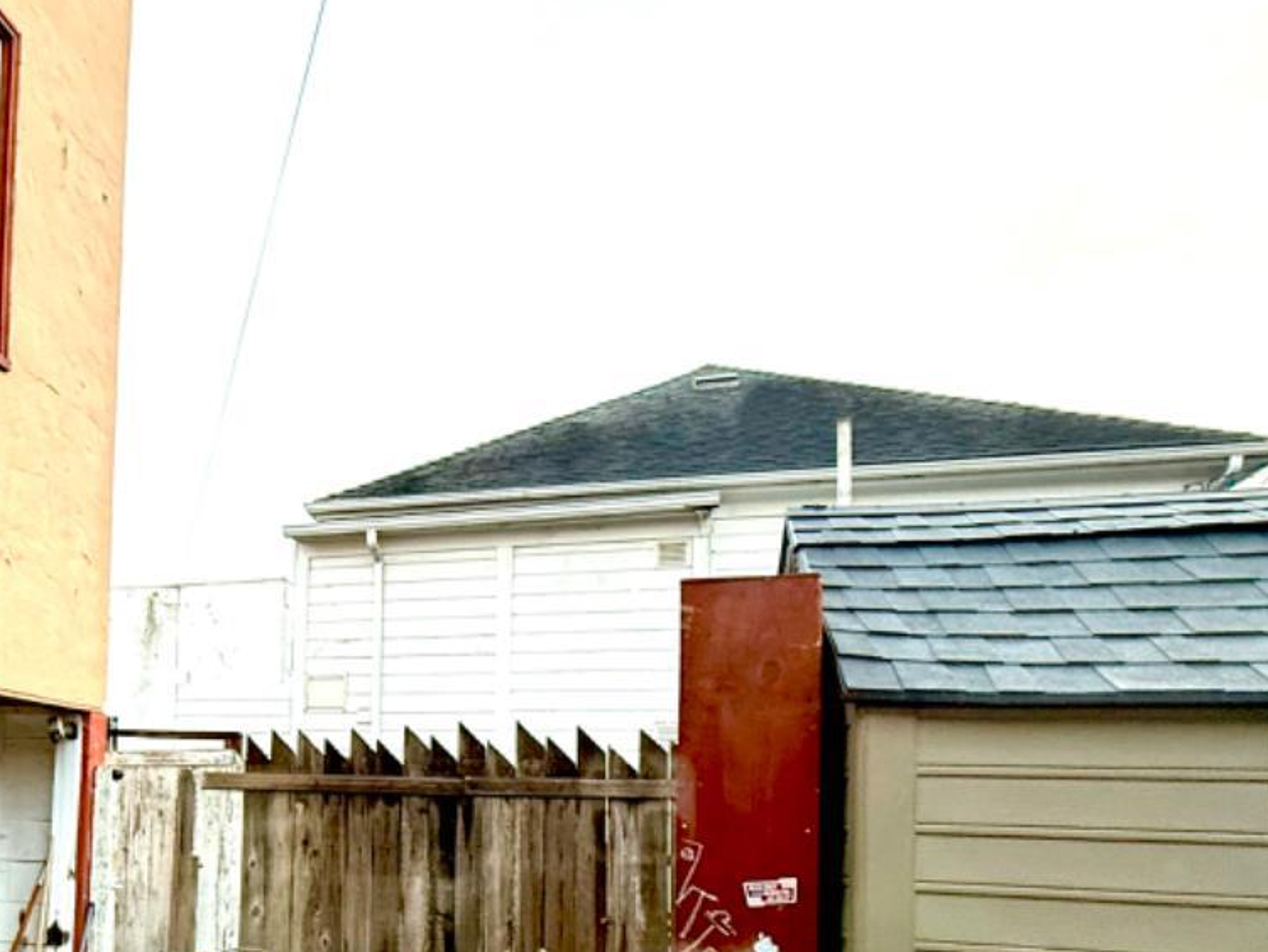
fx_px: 1026
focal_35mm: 28
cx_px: 326
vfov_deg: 46.7
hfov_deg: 60.2
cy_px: 782
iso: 250
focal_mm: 2.22
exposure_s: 1/99
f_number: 2.2
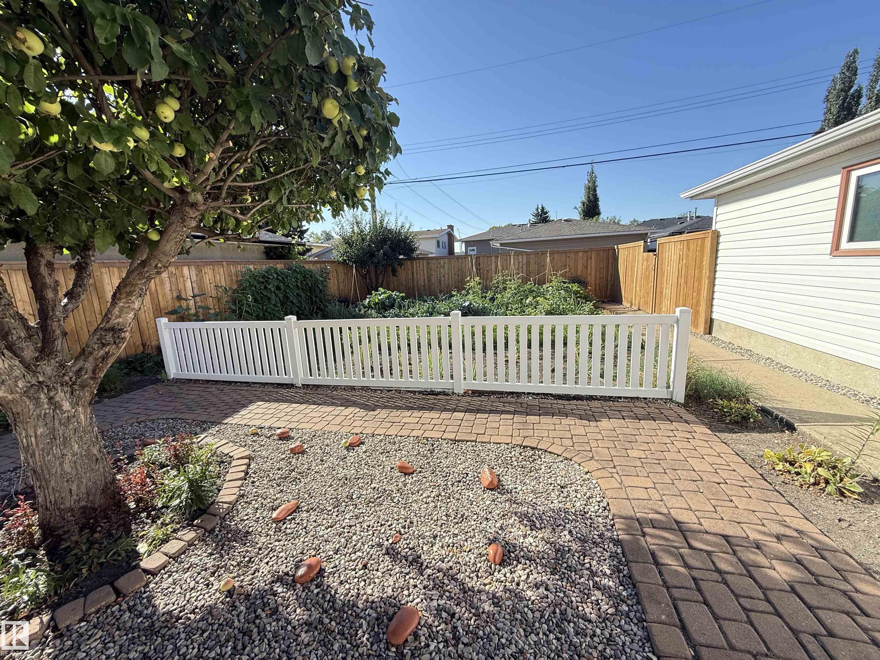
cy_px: 330
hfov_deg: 102.1
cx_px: 440
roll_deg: +2.8
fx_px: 356
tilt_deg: -10.7
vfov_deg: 85.7
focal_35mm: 14
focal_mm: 2.22
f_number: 2.2
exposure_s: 1/679
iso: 64
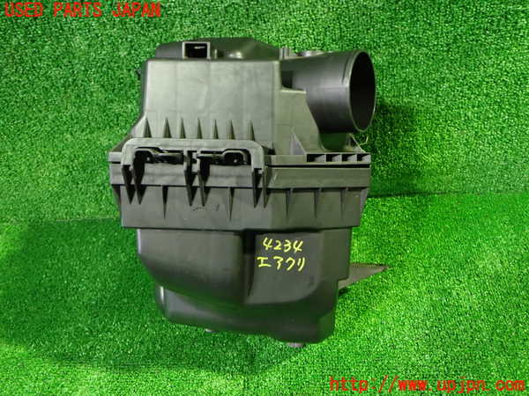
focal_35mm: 30
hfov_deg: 60.0
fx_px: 458
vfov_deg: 46.8
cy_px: 198
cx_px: 264
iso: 800
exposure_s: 1/20
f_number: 2.3
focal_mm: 5.4
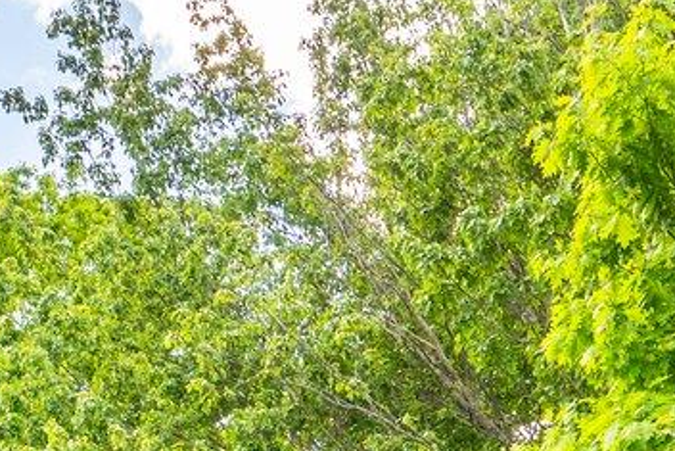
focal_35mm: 93
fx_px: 1744
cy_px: 1271
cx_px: 251
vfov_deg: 10.9
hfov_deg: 21.9
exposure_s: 1/80
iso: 50
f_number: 9
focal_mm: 16
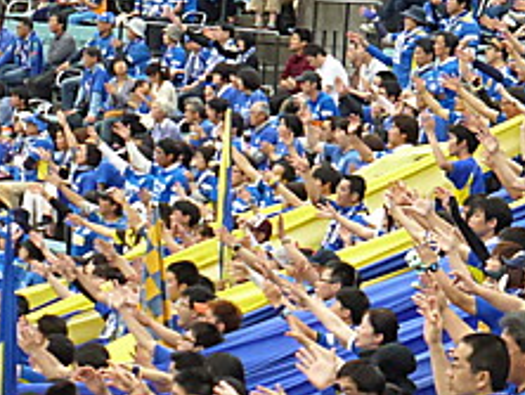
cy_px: 215
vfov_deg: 4.8
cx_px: 497
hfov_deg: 6.3
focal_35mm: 313
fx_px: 4752
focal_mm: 25.9
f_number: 5.4
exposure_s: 1/400
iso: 800
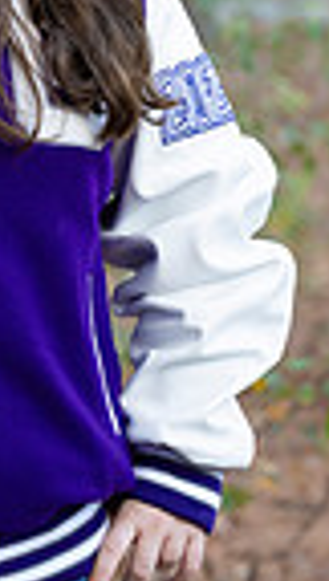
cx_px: -158
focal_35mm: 378
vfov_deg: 5.7
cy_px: 118
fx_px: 5831
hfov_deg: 3.2
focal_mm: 115
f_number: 5
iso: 800
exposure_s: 1/80
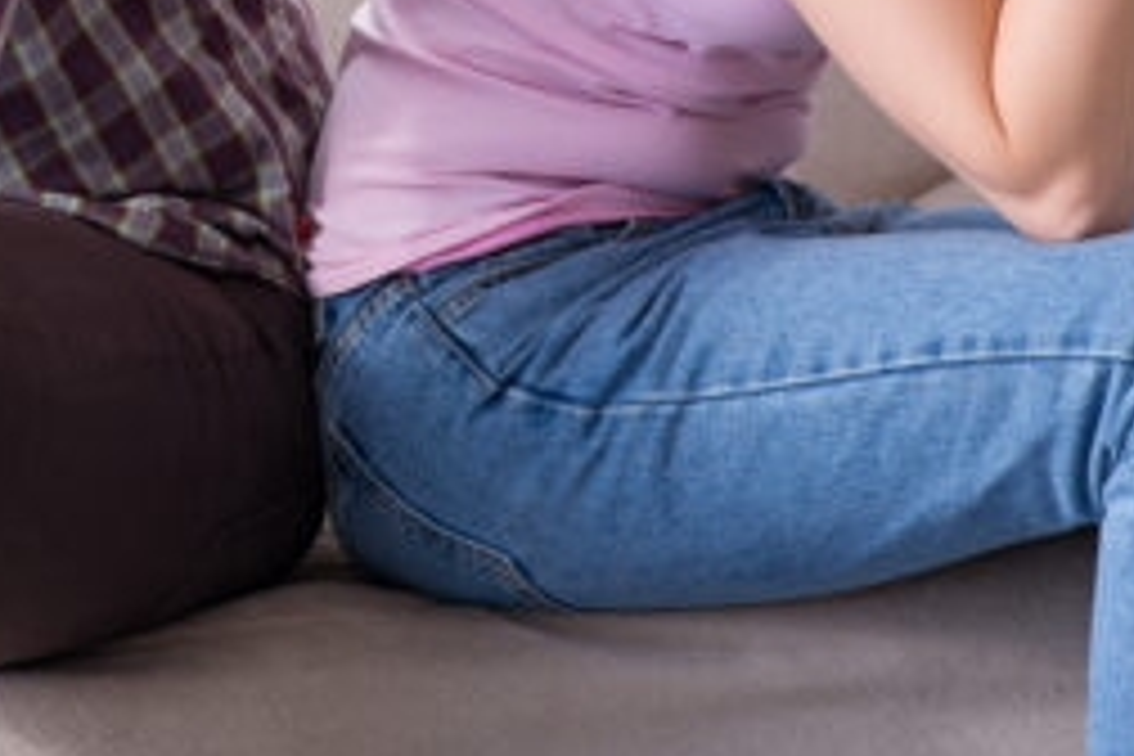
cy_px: -277
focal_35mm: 320
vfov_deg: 4.3
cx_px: 76
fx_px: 10079
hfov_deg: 6.4
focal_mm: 105
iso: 200
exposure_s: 1/100
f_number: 5
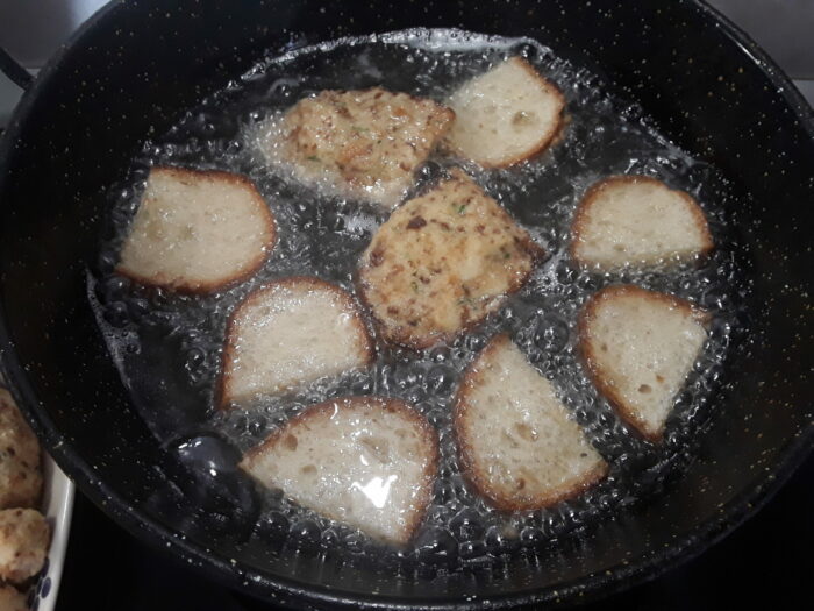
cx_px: 407
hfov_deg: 65.3
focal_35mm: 27
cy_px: 306
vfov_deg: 51.4
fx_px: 635
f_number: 1.9
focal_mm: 2.91
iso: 125
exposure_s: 1/33
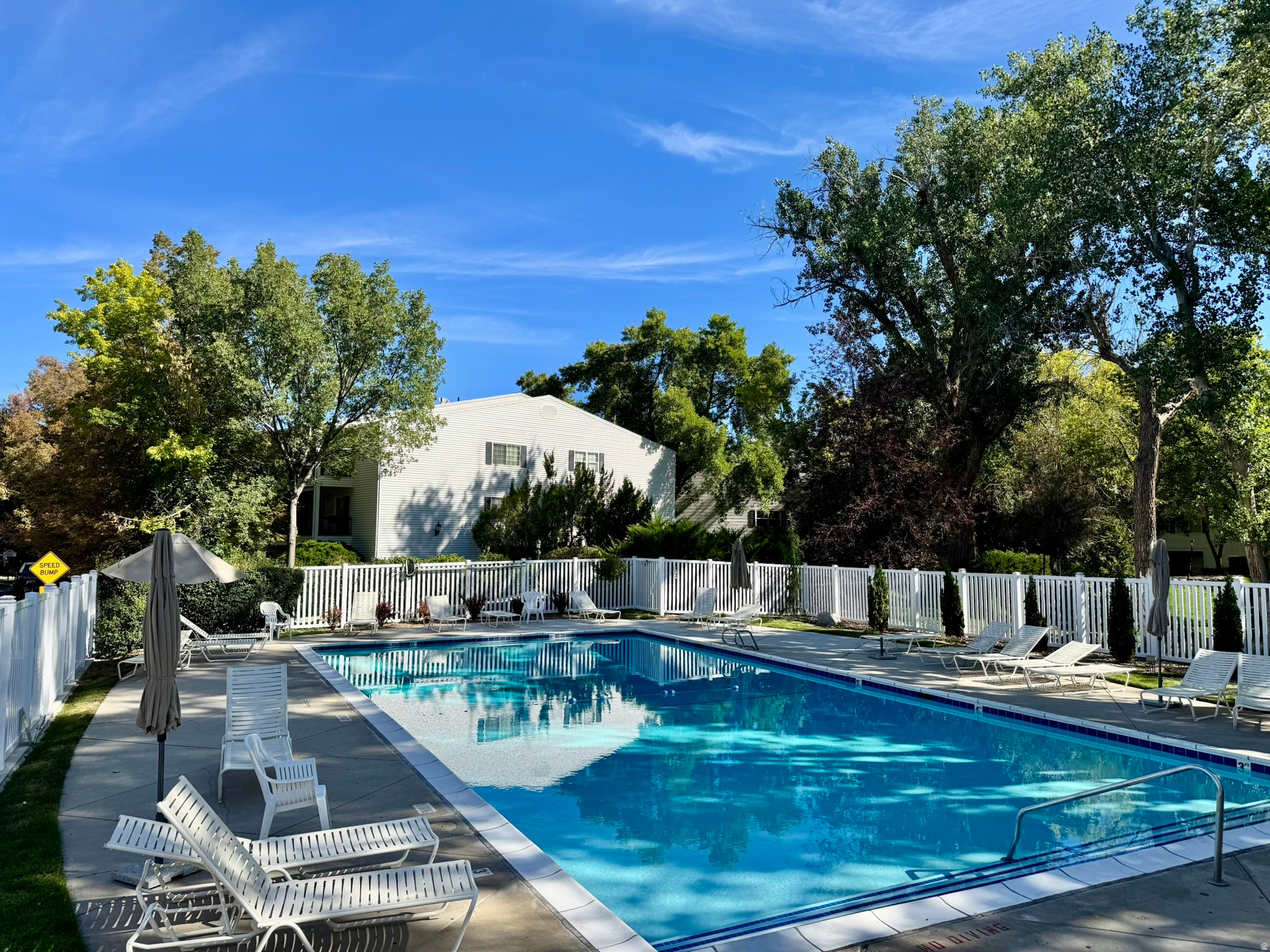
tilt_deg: +4.6
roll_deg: -0.6
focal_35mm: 24
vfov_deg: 56.8
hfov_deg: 71.6
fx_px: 881
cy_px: 476
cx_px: 635
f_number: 1.78
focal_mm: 6.76
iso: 80
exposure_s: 1/2833
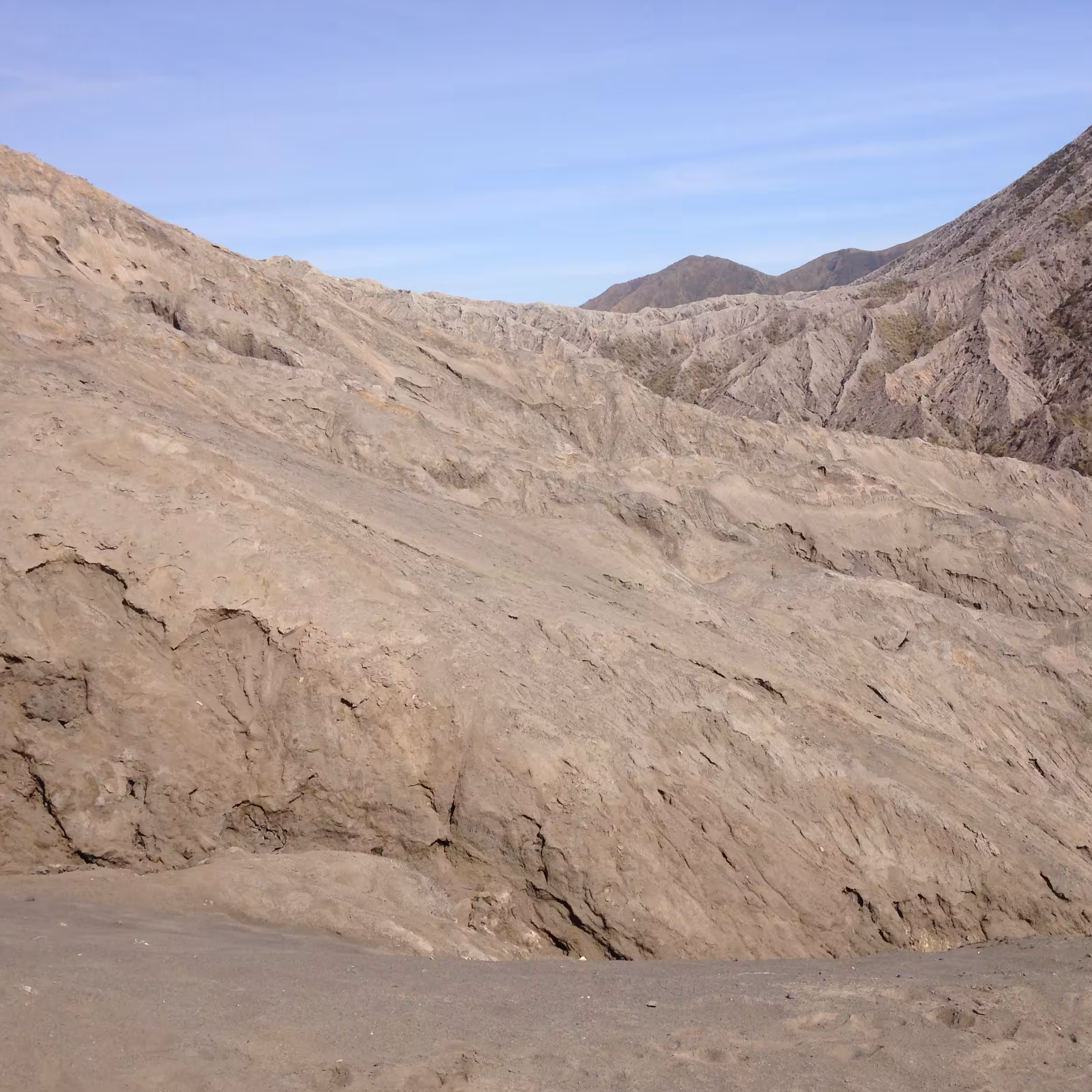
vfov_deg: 42.8
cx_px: 668
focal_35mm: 39
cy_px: 545
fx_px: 1392
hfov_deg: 42.6
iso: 50
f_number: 2.4
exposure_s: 1/2262
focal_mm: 4.12
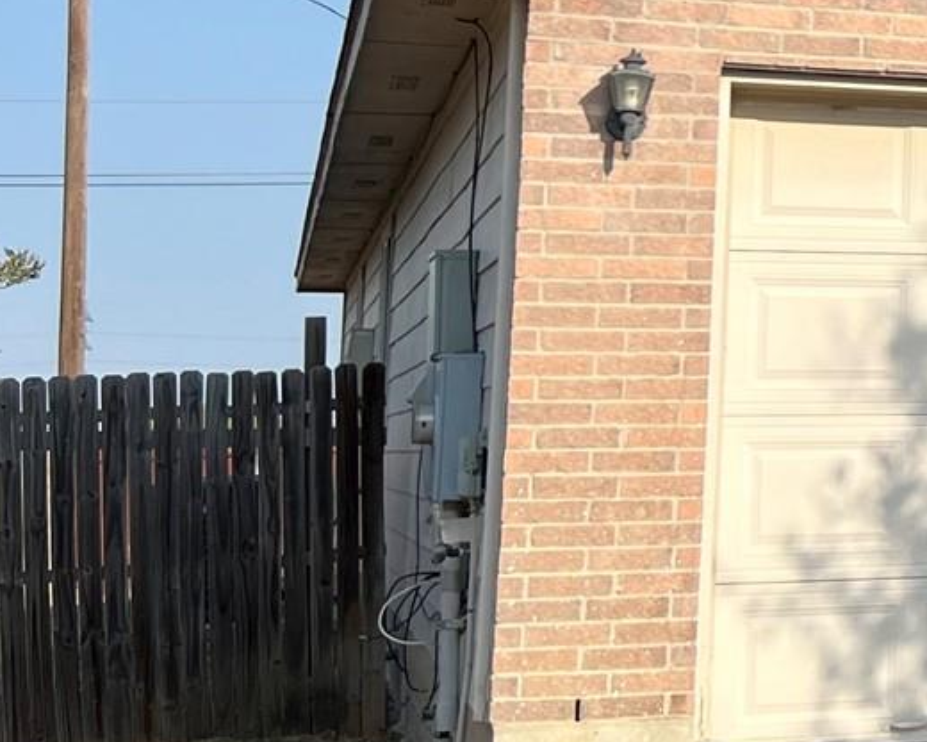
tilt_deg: +8.7
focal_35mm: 100
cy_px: 103
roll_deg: +0.7
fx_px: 2744
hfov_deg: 16.3
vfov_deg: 15.3
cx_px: 1642
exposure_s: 1/3704
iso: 50
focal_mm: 5.7
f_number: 1.5
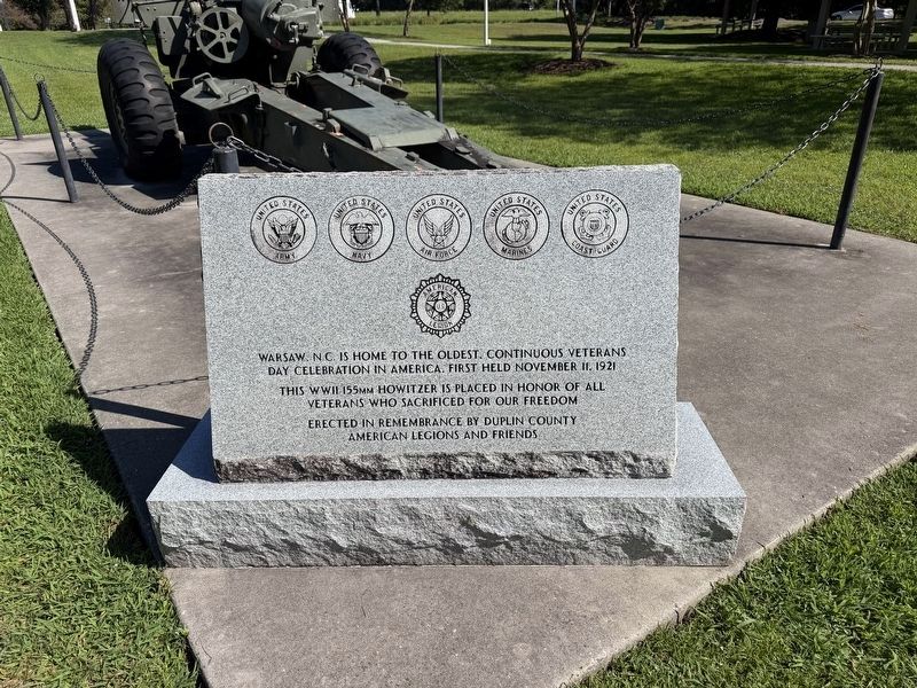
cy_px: 344
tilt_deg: -25.8
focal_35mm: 24
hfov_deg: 71.6
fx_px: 636
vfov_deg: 56.8
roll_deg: +1.9
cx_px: 458
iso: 80
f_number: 1.78
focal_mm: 6.76
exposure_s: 1/5714
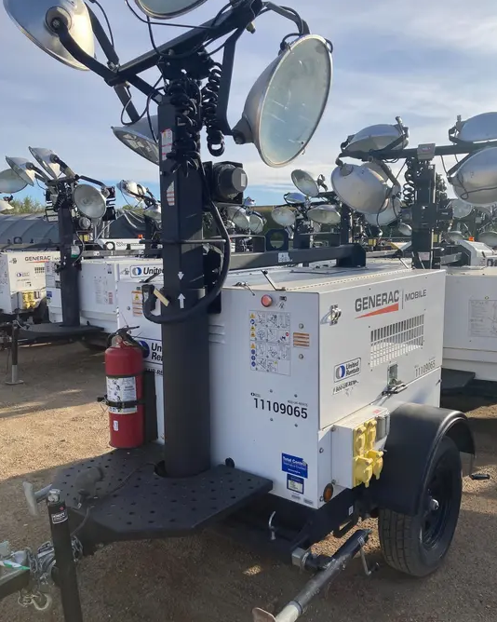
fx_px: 552
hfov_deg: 48.5
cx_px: 245
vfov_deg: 58.8
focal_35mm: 30
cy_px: 323
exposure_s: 1/1656
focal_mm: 3.99
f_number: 1.8
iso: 20
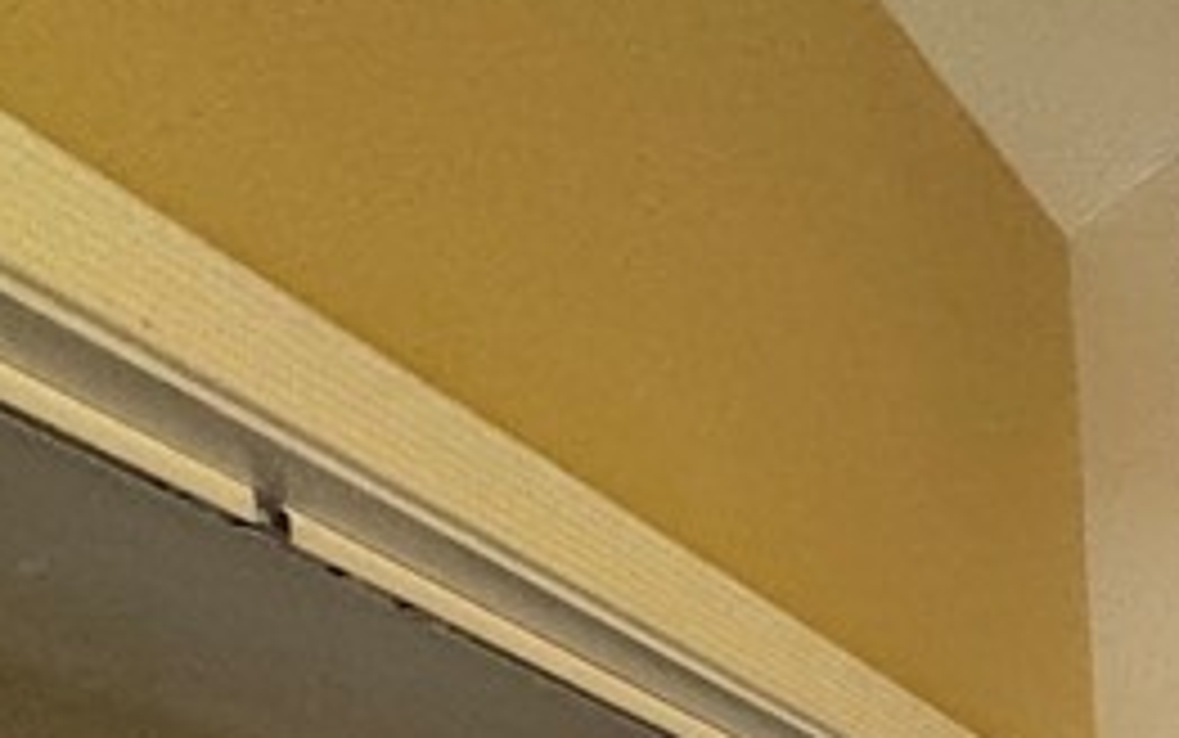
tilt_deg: -8.6
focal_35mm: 58
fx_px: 1864
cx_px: 1782
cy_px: 1624
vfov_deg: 15.6
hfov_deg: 25.8
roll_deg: +0.7
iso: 640
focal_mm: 2.22
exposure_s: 1/60
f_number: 2.2
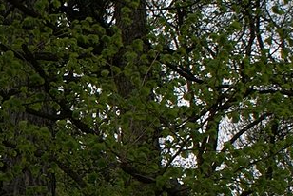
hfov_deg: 16.7
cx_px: -109
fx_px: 929
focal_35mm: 114
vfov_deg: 11.8
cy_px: 224
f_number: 9
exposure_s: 1/125
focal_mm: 26
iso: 100
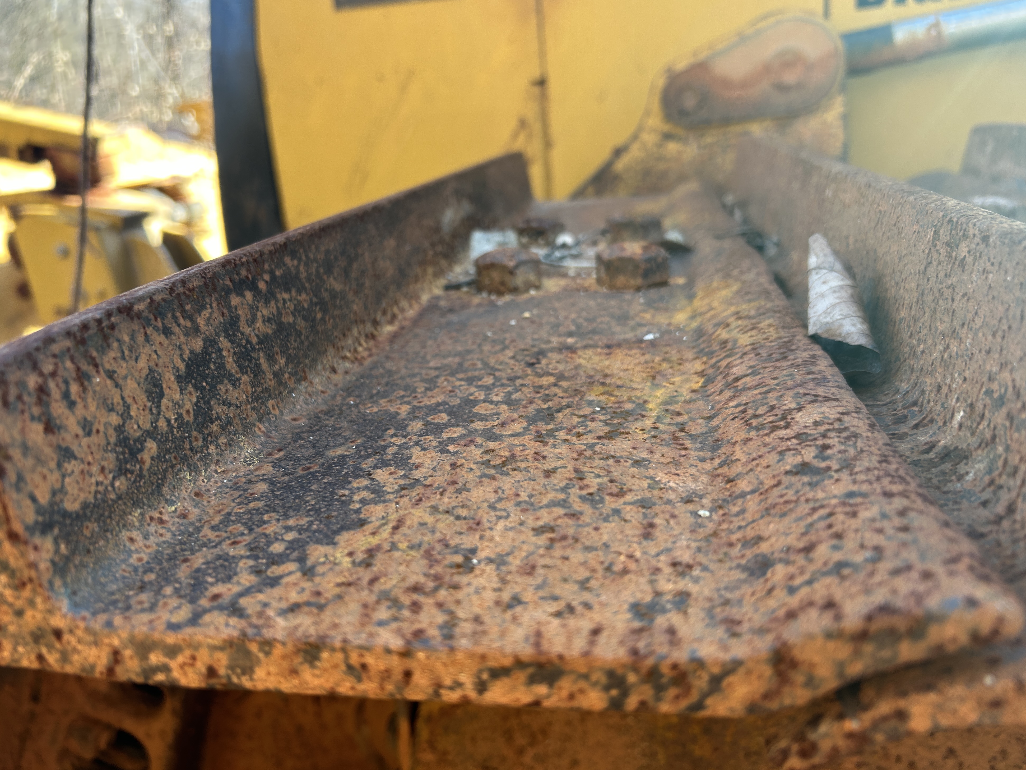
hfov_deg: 65.3
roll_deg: +5.0
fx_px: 800
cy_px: 372
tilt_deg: -19.8
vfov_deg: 51.3
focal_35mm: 27
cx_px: 503
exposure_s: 1/156
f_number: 1.5
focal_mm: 5.7
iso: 40
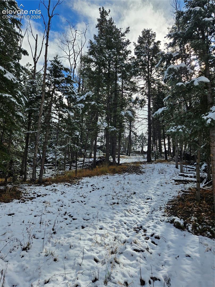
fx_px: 191
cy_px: 144
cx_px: 108
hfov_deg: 58.8
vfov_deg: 73.9
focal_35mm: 23
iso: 25
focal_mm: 5.4
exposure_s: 1/1493
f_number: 1.8
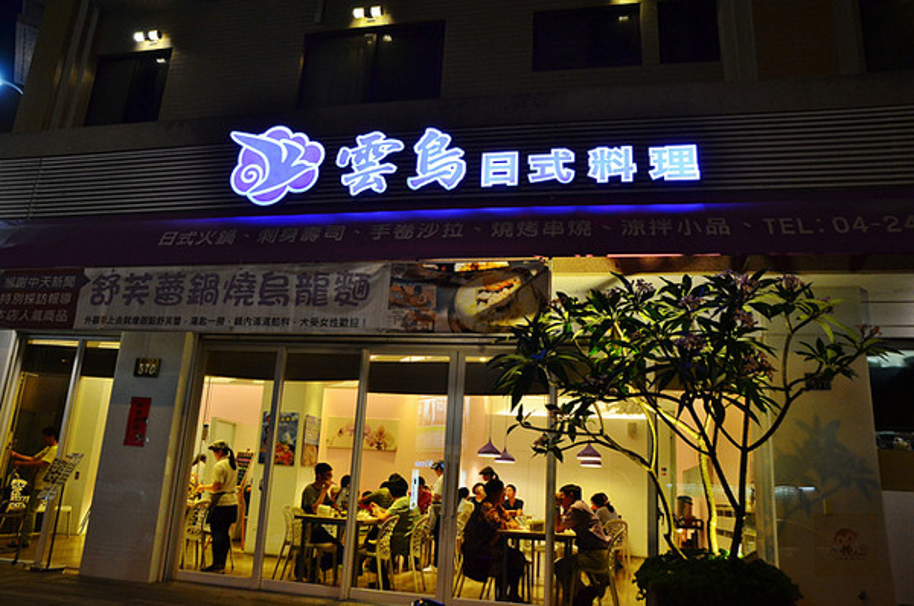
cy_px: 303
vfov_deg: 50.3
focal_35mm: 26
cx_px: 457
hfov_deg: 70.5
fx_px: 646
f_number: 5.6
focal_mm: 17
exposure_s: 1/20
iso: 800
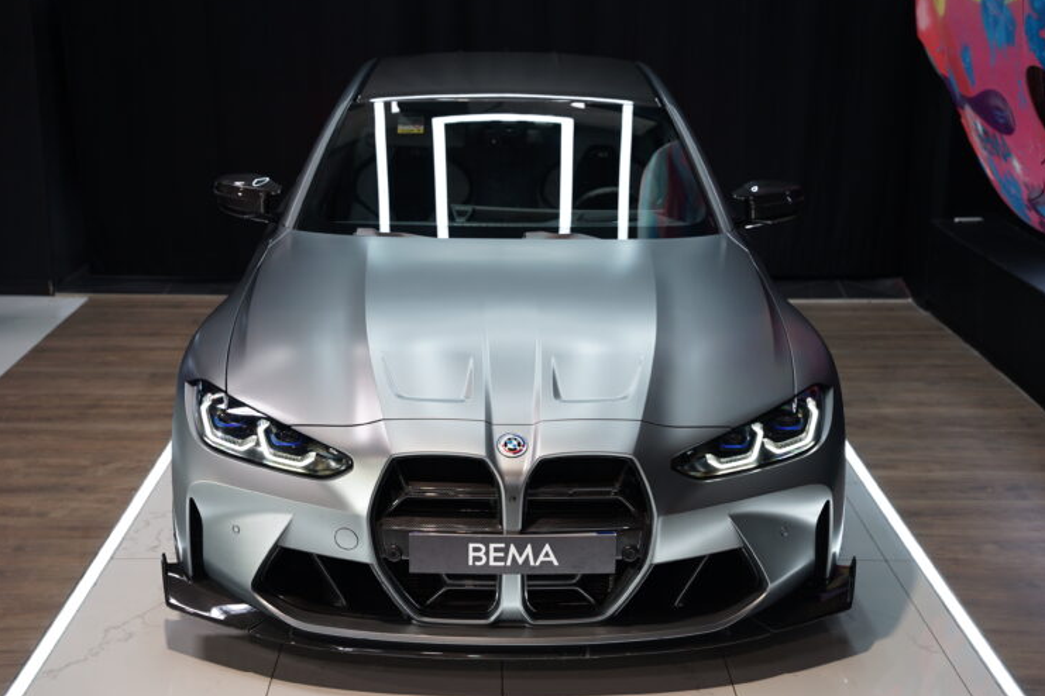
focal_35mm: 57
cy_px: 351
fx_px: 1643
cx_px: 533
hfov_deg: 35.3
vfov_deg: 23.9
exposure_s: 1/80
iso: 400
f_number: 3.2
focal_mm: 54.6
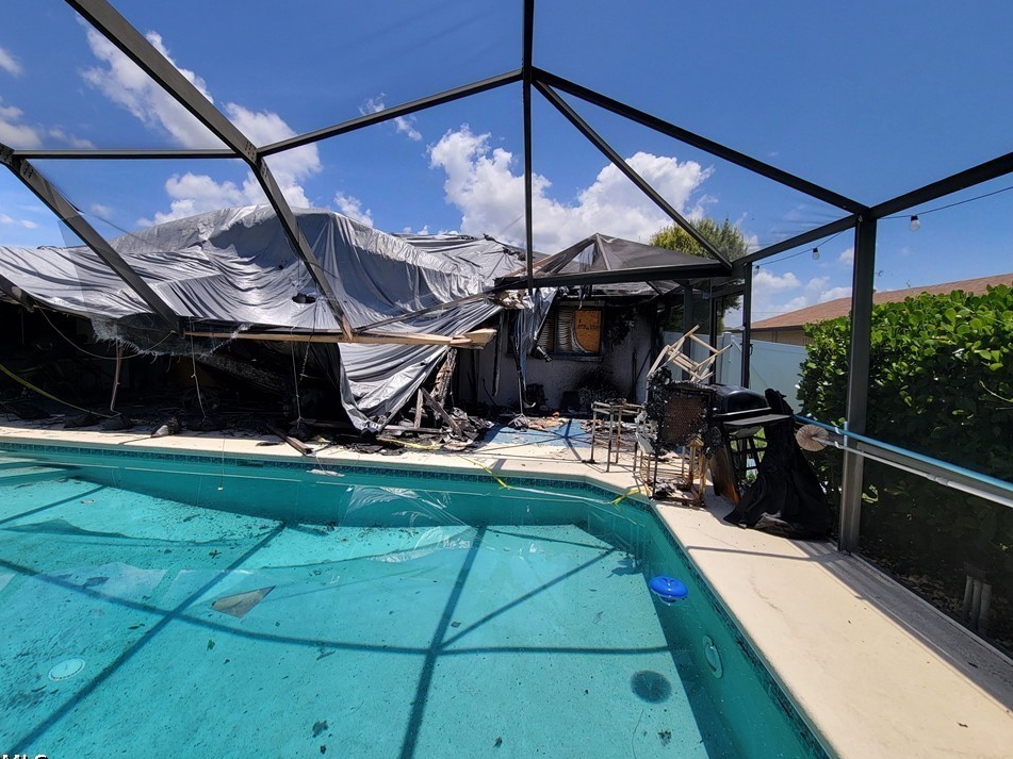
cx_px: 493
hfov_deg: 102.0
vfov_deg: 85.7
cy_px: 373
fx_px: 410
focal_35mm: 14
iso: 50
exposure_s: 1/1258
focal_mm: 2.2
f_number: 2.2
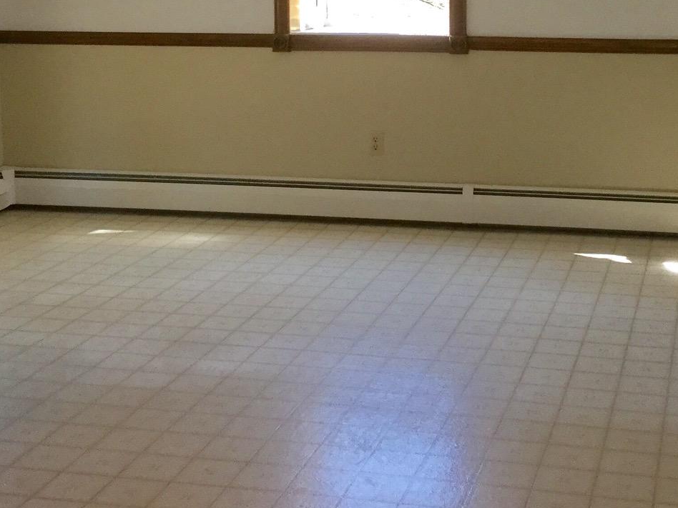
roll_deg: +0.8
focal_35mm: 67
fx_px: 1312
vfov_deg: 21.6
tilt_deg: -6.8
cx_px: 422
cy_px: 76
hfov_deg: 28.9
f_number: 2.4
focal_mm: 3.3
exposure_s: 1/40
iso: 25
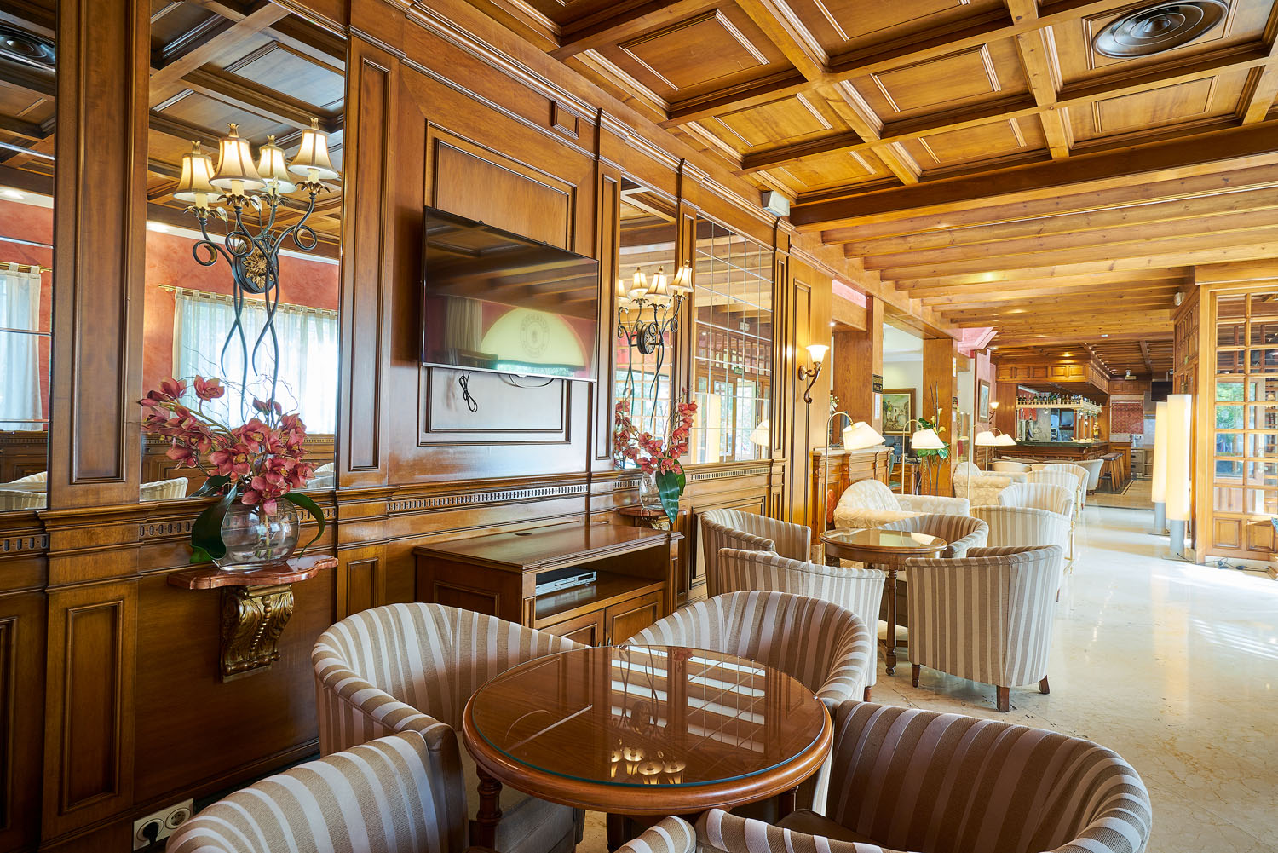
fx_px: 675
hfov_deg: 86.9
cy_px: 426
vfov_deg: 64.6
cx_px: 639
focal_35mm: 19
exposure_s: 5
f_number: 11
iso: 100
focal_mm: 19
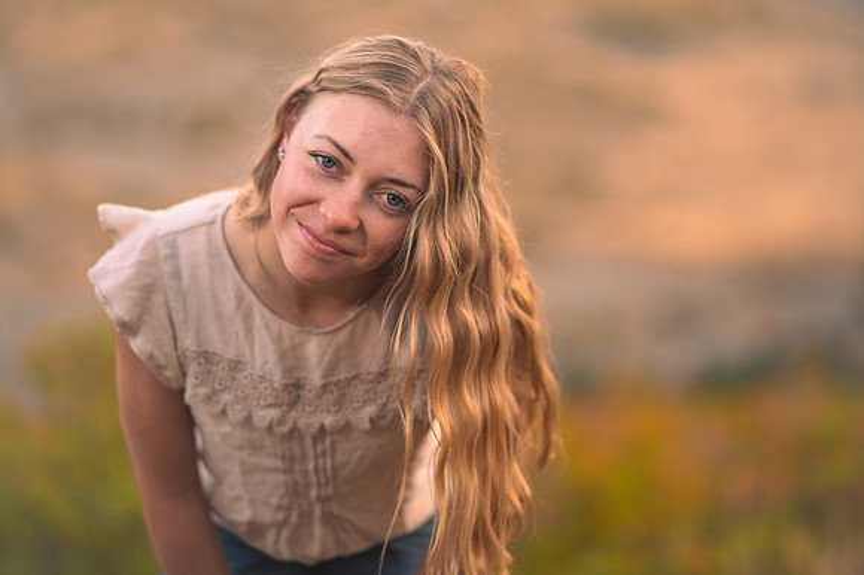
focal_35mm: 122
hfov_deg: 16.8
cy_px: 252
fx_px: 2925
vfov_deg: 11.2
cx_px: 369
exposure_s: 1/1000
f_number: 2
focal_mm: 105
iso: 200
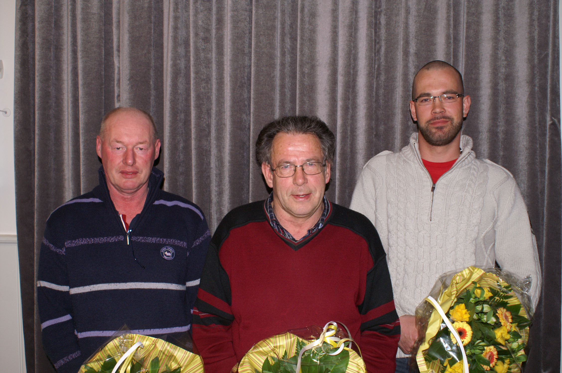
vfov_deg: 31.8
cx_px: 281
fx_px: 655
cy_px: 186
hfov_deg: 46.5
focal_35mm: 42
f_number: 5.6
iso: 400
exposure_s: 1/60
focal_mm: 28
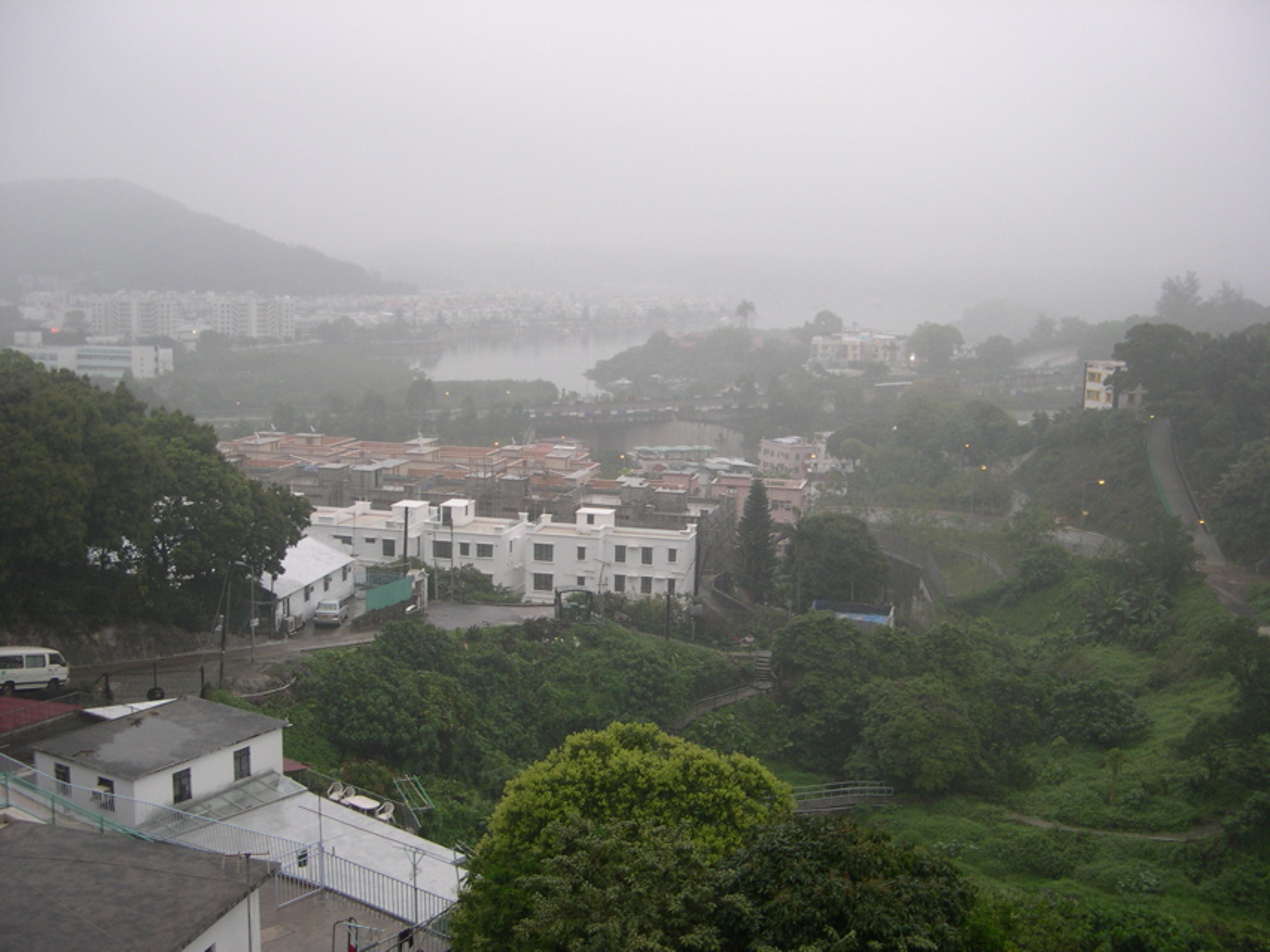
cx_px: 635
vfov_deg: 37.7
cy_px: 476
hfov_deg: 49.0
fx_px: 1394
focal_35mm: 38
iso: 100
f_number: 2.8
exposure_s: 1/31.1
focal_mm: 8
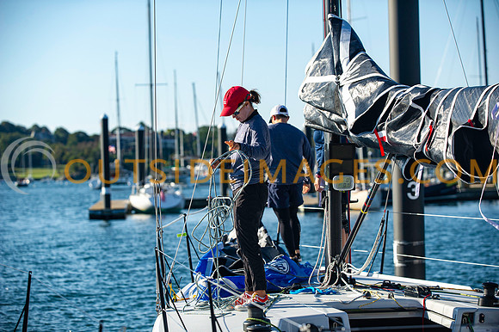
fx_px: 1455
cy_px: 166
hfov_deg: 19.5
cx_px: 250
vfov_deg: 13.0
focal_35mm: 105
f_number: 4
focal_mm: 105
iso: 320
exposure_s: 1/2000
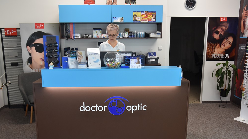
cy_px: 81
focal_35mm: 32
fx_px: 210
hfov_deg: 61.0
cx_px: 123
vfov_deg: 36.6
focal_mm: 20
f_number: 4.5
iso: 800
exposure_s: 1/80
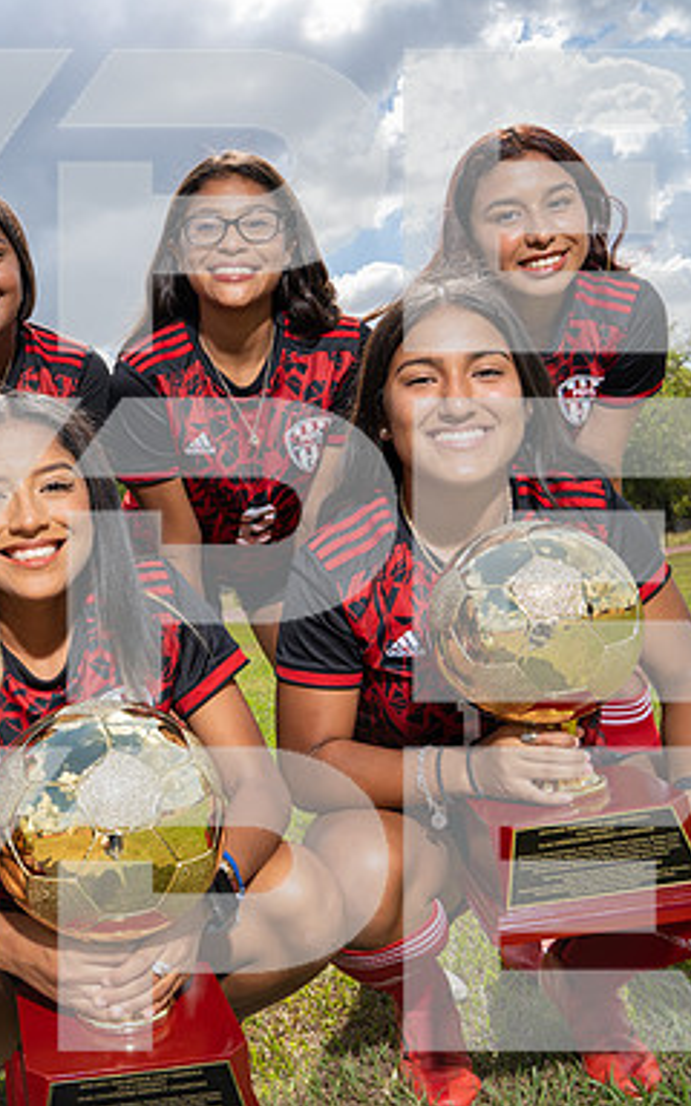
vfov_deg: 52.7
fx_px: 1115
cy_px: 552
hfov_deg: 32.0
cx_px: 12
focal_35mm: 37
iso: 100
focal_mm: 24
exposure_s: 1/250
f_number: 8
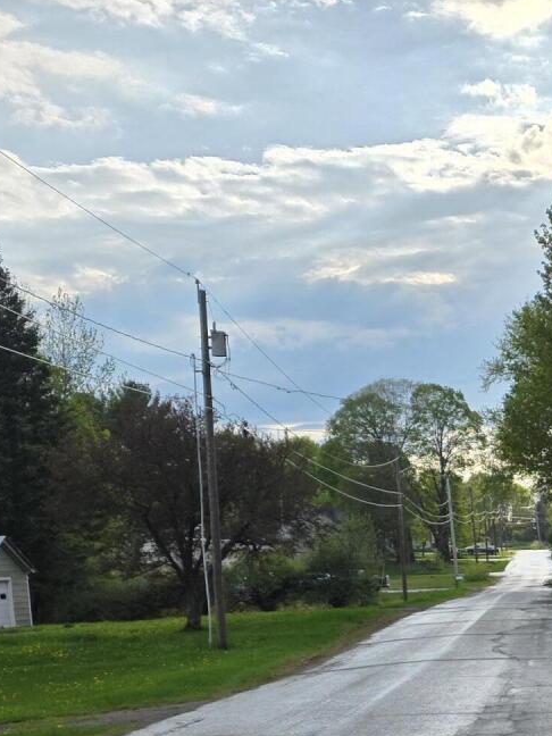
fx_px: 1510
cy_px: 729
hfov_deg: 19.3
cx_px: 692
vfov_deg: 26.0
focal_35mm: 71
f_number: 1.7
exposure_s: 1/5017
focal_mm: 6.3
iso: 80
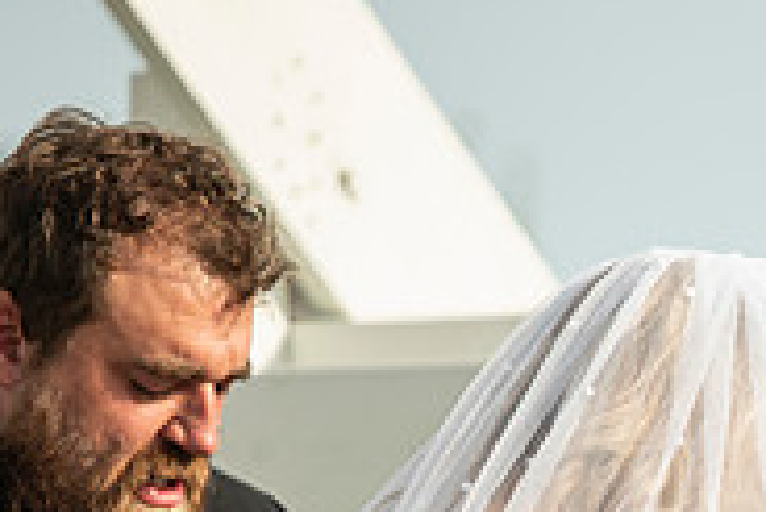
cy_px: 731
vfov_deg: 2.6
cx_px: 870
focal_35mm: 537
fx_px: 11435
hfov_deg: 3.8
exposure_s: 1/1250
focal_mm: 170
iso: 125
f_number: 2.8
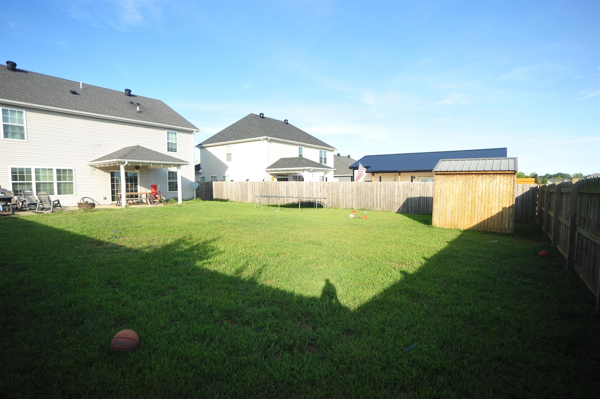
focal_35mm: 18
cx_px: 300
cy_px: 200
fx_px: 300
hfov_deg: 90.0
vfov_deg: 67.3
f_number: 9
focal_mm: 18
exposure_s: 1/320
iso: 200
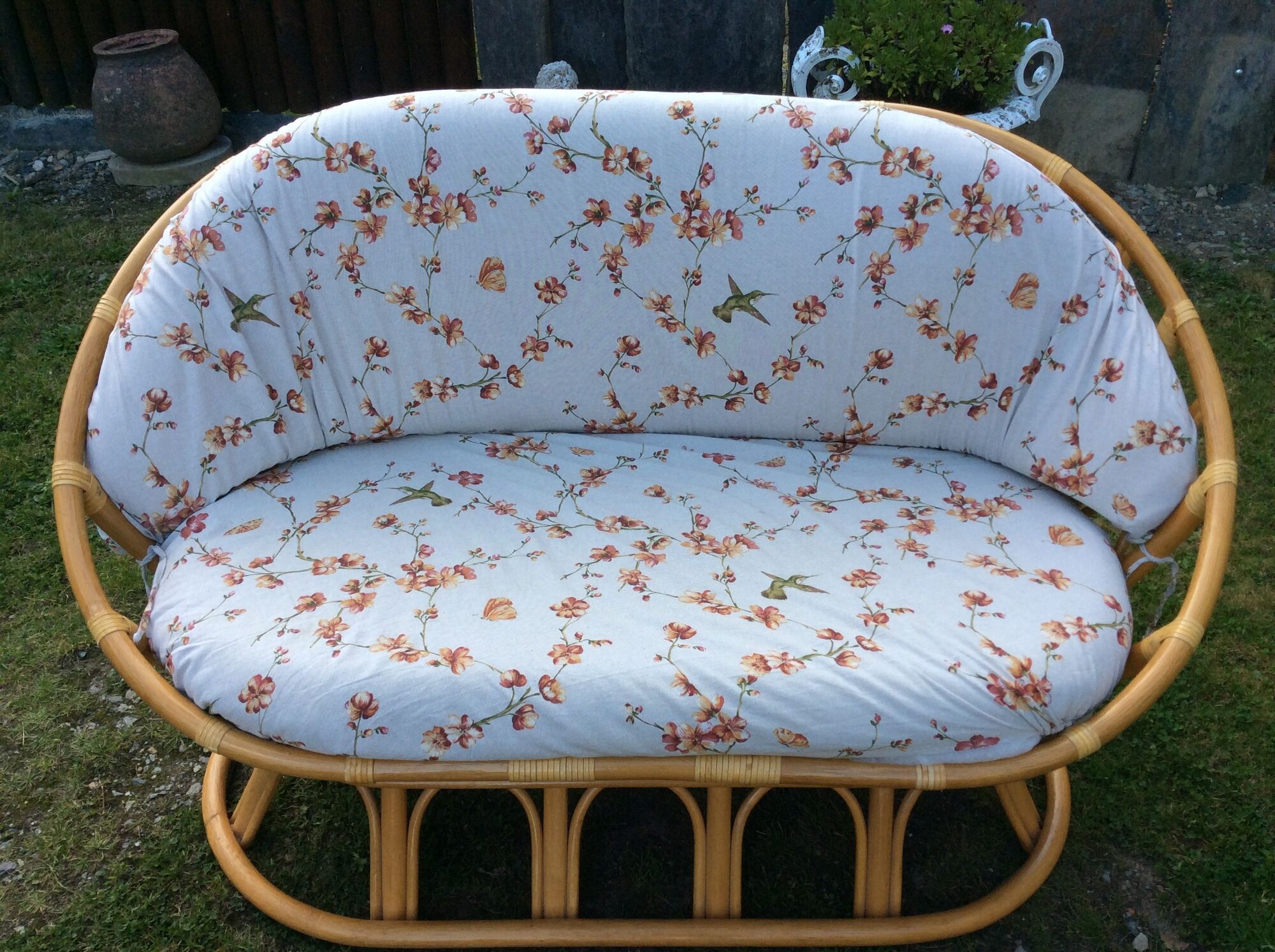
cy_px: 476
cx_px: 638
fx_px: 1177
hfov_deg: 56.9
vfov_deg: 44.1
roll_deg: +0.9
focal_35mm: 32
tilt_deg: -38.1
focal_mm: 3.3
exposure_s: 1/201
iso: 32
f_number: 2.4
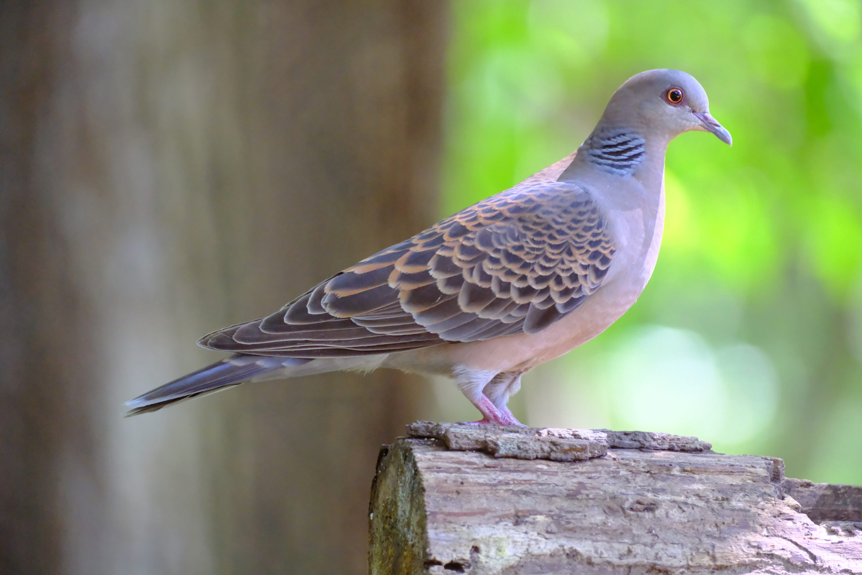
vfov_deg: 3.1
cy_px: 288
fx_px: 10774
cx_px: 431
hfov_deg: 4.6
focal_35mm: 450
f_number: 5.6
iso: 6400
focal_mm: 300
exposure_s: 1/180
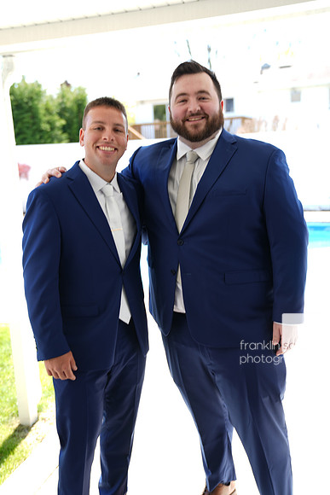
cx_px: 165
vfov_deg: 51.9
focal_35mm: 37
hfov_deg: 36.0
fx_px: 508
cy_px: 248
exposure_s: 1/100
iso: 50
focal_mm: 37
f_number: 2.8
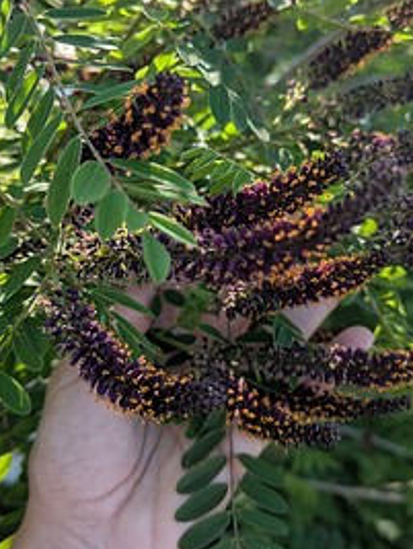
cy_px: 232
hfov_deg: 32.2
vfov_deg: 41.9
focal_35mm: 45
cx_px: 218
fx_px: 714
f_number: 1.85
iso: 40
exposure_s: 1/492
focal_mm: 6.81
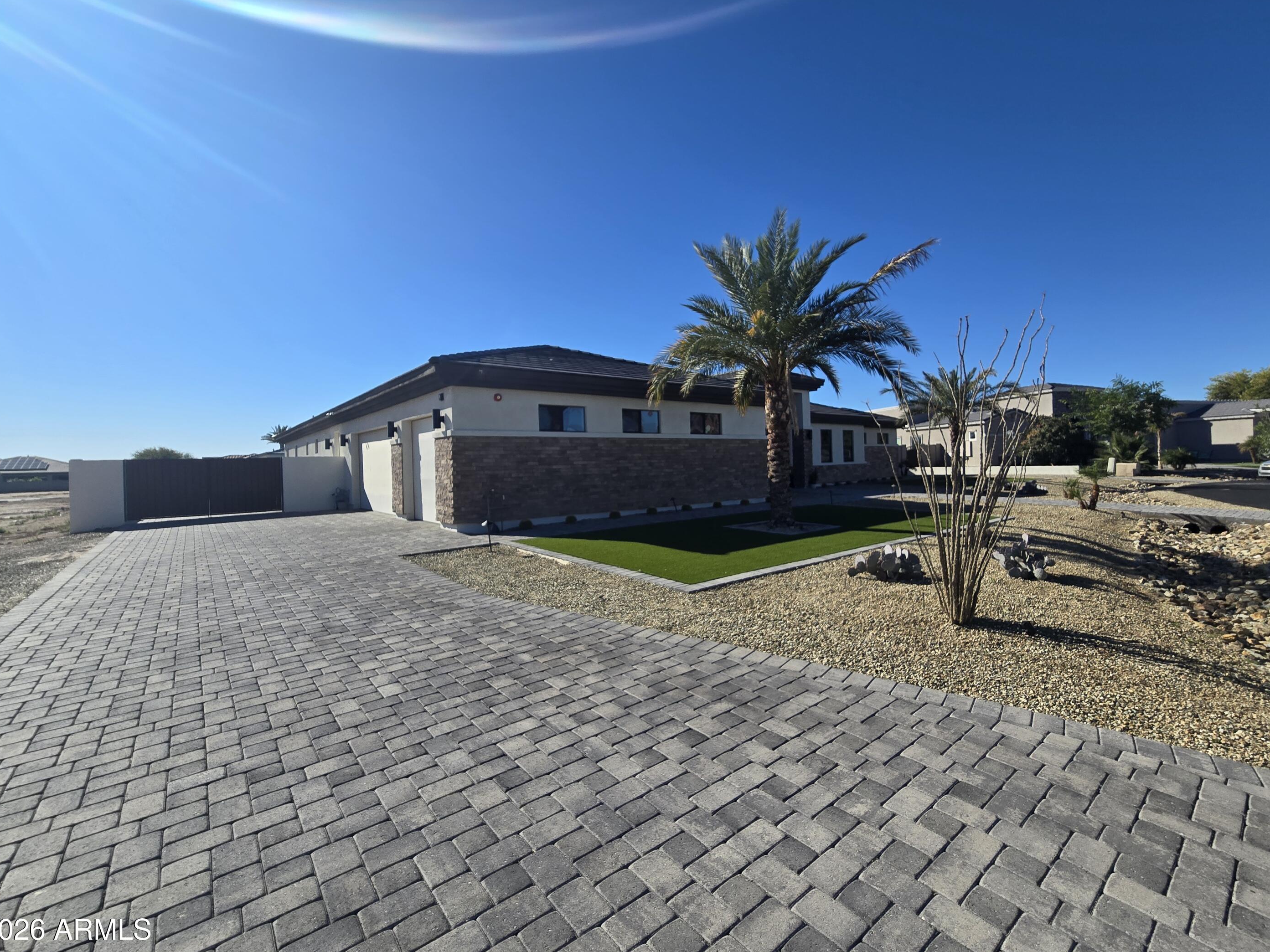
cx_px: 663
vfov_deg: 85.6
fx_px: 514
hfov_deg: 102.0
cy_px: 464
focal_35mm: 14
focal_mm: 2.2
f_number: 2.2
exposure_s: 1/2701
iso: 50
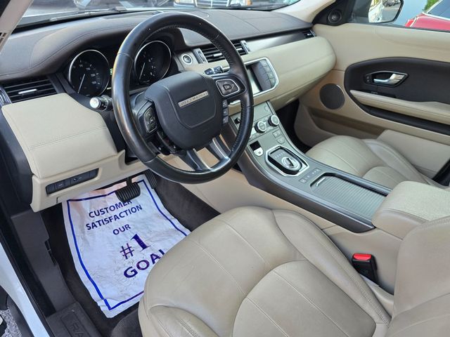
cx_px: 225
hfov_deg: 73.9
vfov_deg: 58.9
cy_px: 168
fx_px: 299
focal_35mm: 23
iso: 160
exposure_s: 1/180
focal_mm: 6.3
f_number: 1.7
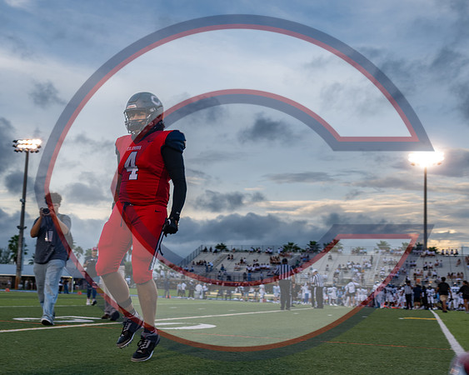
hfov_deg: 41.4
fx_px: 618
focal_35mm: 45
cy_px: 229
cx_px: 200
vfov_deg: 33.6
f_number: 4
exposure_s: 1/200
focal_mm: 24
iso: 110
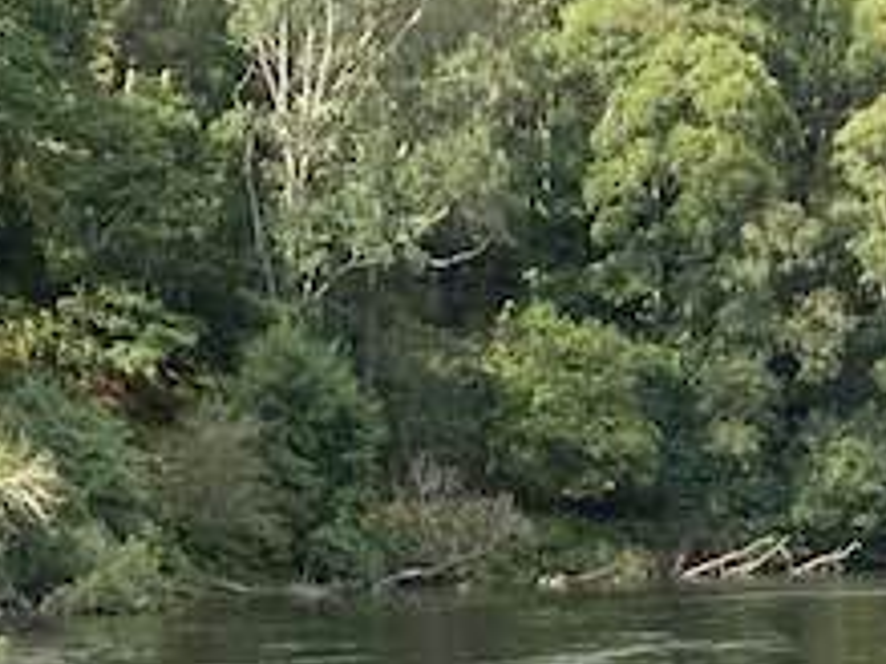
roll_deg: +2.2
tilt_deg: -11.3
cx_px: 728
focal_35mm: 166
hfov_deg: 11.9
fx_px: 4246
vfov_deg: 8.4
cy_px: 1445
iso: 32
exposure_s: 1/633
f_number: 1.8
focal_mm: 4.25
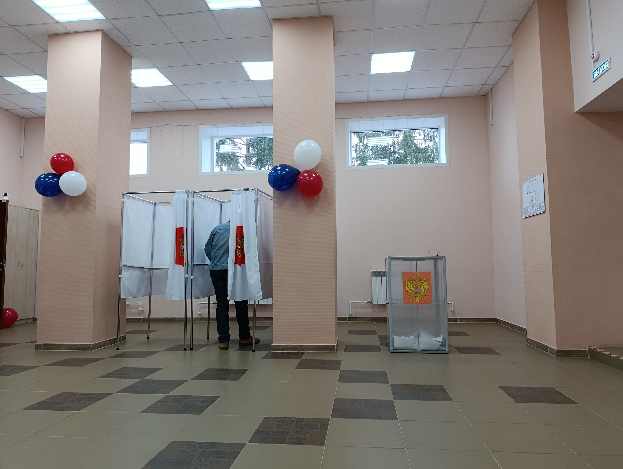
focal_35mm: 23
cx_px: 312
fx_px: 415
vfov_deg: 59.0
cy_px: 234
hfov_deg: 73.8
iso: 382
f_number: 1.65
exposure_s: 1/100
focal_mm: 6.11
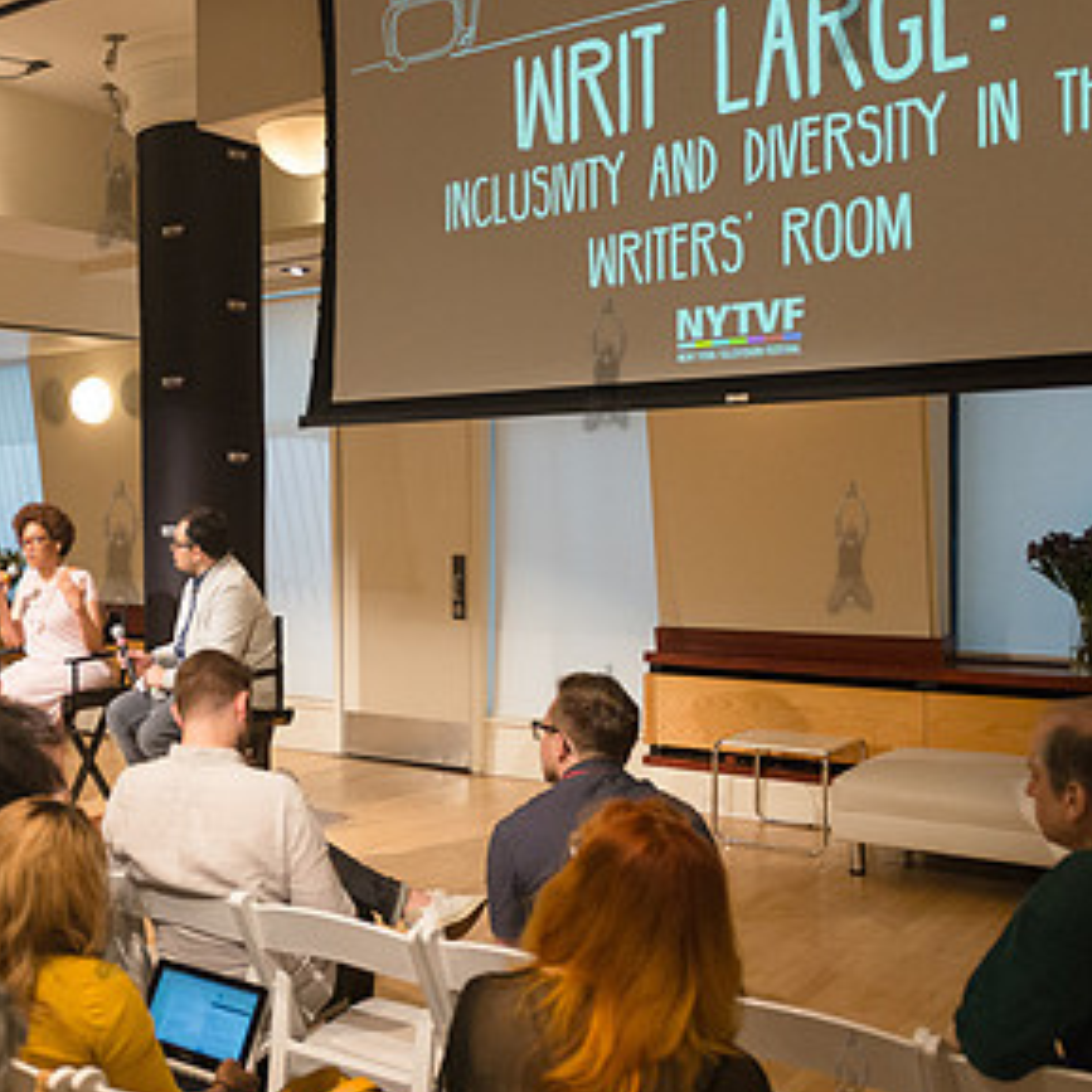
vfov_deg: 40.9
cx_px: 117
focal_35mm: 41
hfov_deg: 38.2
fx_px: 1463
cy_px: 546
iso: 2500
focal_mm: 24
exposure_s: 1/250
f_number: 4
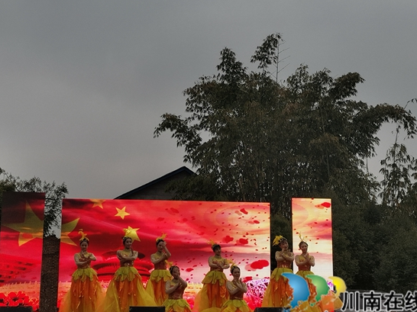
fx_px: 735
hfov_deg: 31.7
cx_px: 201
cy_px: 164
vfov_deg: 24.0
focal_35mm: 61
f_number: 1.8
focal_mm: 4.75
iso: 50
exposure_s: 1/217
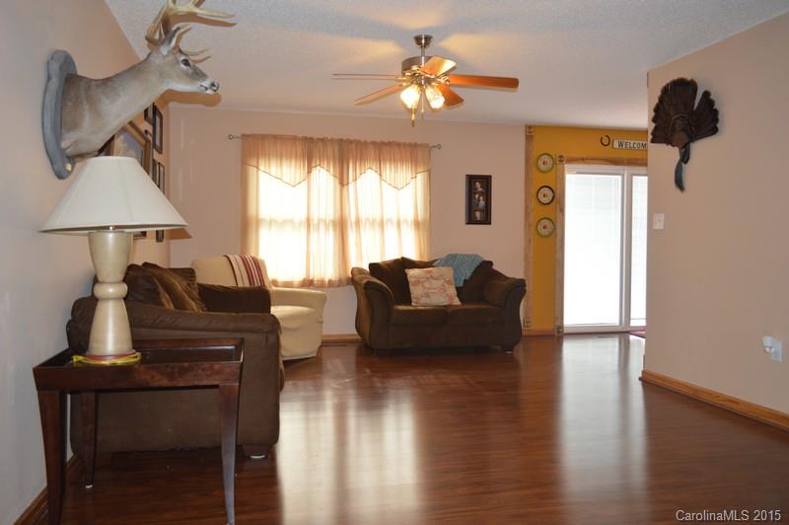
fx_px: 591
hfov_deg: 67.4
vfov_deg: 47.9
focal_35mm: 27
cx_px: 394
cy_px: 262
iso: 400
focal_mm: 18
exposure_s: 1/100
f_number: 4
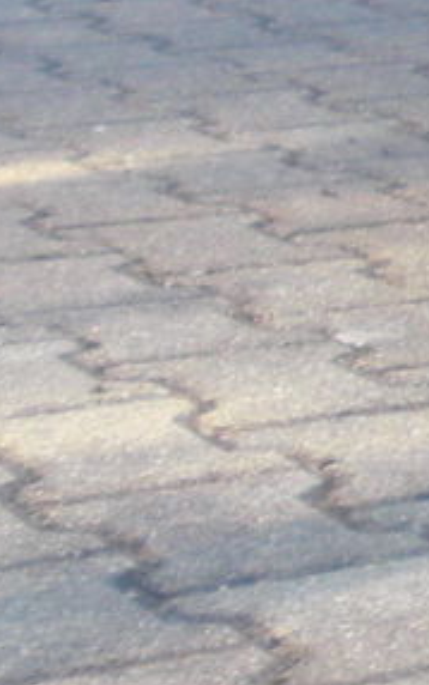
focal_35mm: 225
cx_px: 1673
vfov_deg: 9.2
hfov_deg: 5.2
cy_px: -213
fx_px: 4205
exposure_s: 1/100
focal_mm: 6.3
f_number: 3.1
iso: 64
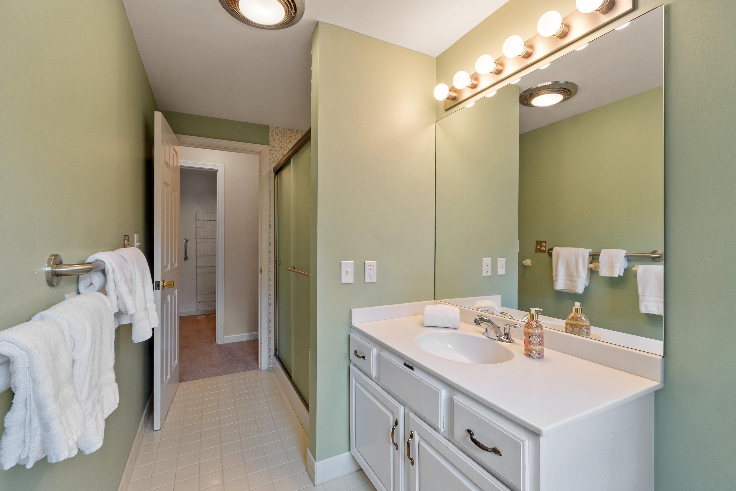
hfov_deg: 100.4
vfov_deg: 77.3
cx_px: 368
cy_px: 246
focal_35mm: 15
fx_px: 307
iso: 320
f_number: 8
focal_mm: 10
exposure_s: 1/3
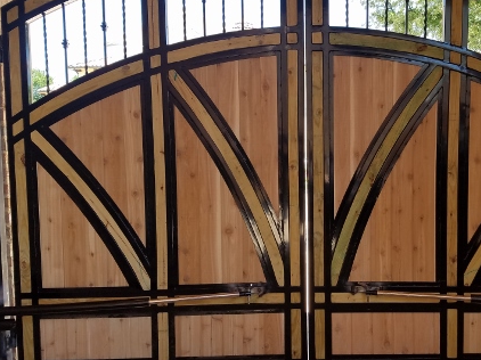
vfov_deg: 38.6
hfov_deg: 49.5
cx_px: 309
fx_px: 514
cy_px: 159
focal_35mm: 37
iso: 50
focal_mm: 4.2
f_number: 1.7
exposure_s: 1/274
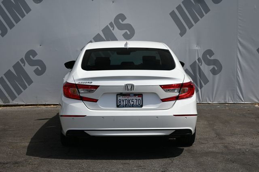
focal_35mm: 64
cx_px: 130
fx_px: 464
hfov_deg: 31.2
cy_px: 86
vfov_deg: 21.1
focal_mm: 43
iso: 100
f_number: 7.1
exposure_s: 1/400
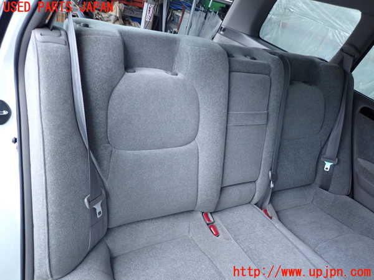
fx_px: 270
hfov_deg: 69.4
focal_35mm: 25
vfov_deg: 54.9
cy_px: 140
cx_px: 187
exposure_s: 1/125
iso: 400
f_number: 2
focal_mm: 4.5
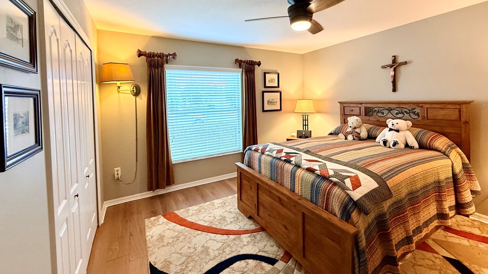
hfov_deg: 99.3
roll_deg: +1.3
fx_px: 207
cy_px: 105
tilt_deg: -1.1
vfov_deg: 66.2
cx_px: 253
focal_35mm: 16
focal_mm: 2.22
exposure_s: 1/60
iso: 500
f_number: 2.2
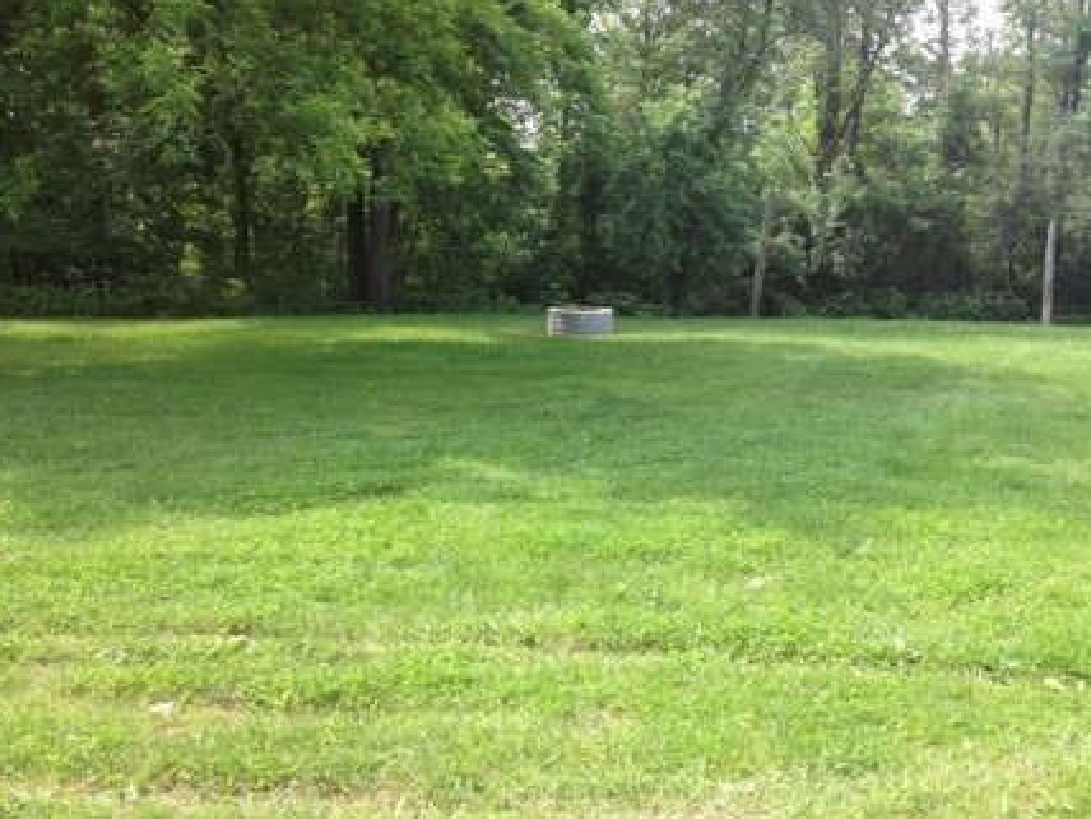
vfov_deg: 34.3
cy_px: 440
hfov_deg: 44.7
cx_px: 623
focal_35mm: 42
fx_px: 1324
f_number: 2.4
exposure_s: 1/223
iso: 50
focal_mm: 4.28
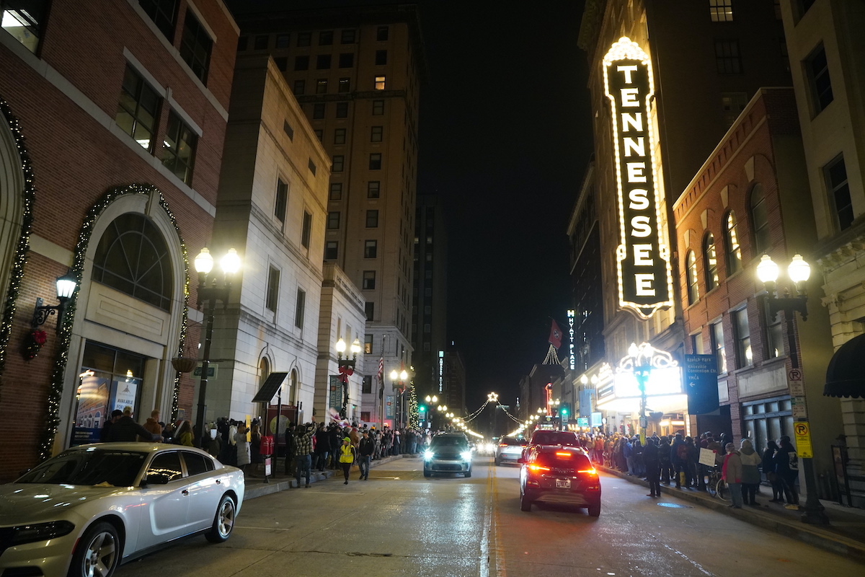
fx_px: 577
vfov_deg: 53.1
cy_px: 288
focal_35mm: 24
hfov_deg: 73.7
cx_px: 432
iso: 2000
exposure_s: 1/50
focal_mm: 16
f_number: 4.5
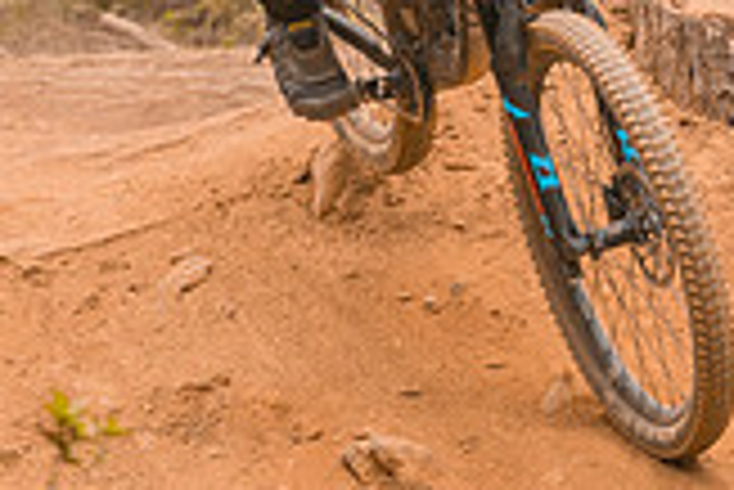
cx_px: 657
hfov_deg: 2.7
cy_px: -108
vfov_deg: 1.8
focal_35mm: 769
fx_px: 15693
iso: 400
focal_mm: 200
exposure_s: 1/1600
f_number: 2.8
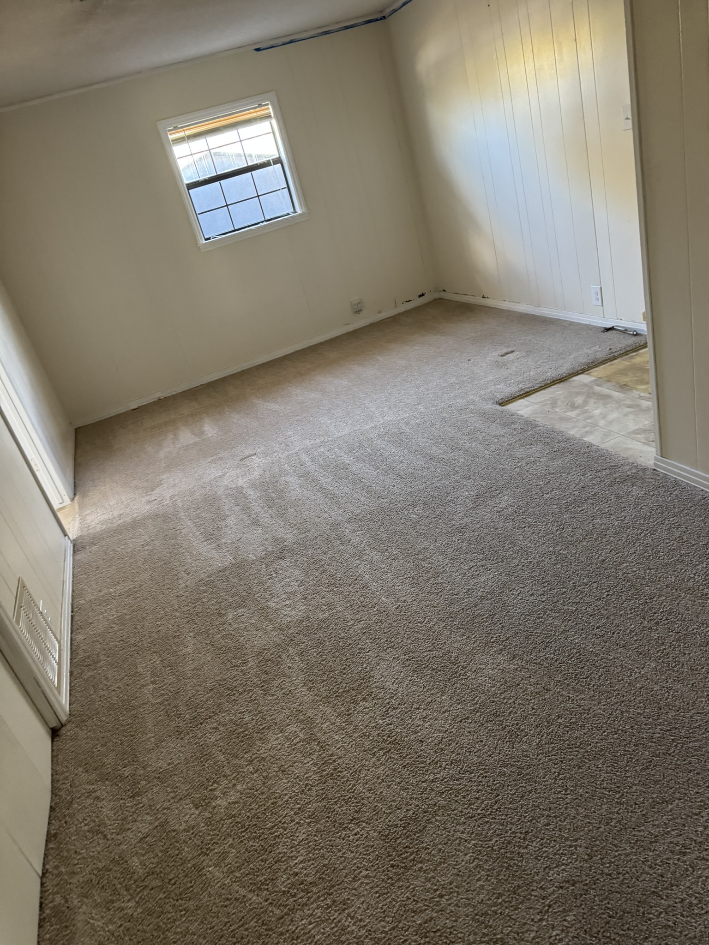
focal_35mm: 24
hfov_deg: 56.8
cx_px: 354
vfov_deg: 71.6
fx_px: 655
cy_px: 472
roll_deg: +18.8
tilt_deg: -26.8
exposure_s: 1/60
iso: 640
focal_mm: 6.76
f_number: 1.78
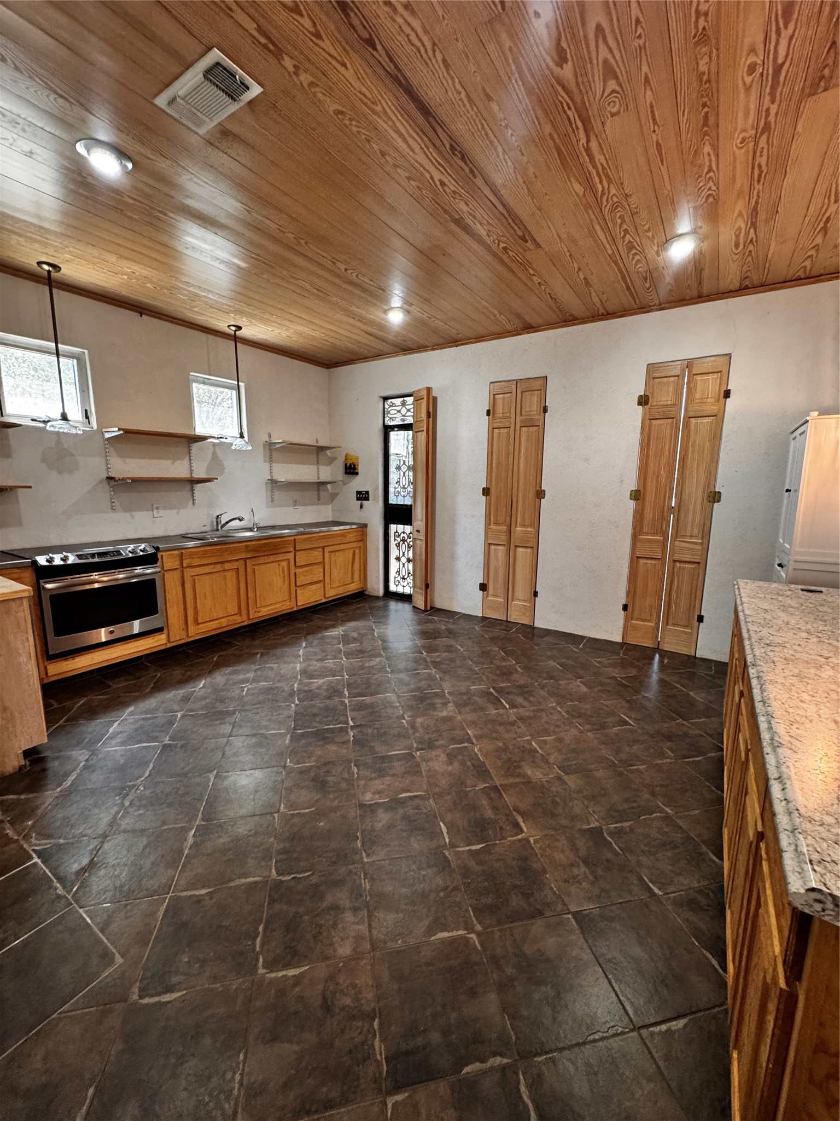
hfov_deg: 85.7
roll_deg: -0.3
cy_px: 560
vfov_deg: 102.1
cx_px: 420
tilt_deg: -10.1
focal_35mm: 14
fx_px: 453
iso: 320
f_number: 2.2
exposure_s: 1/60
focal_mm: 2.22
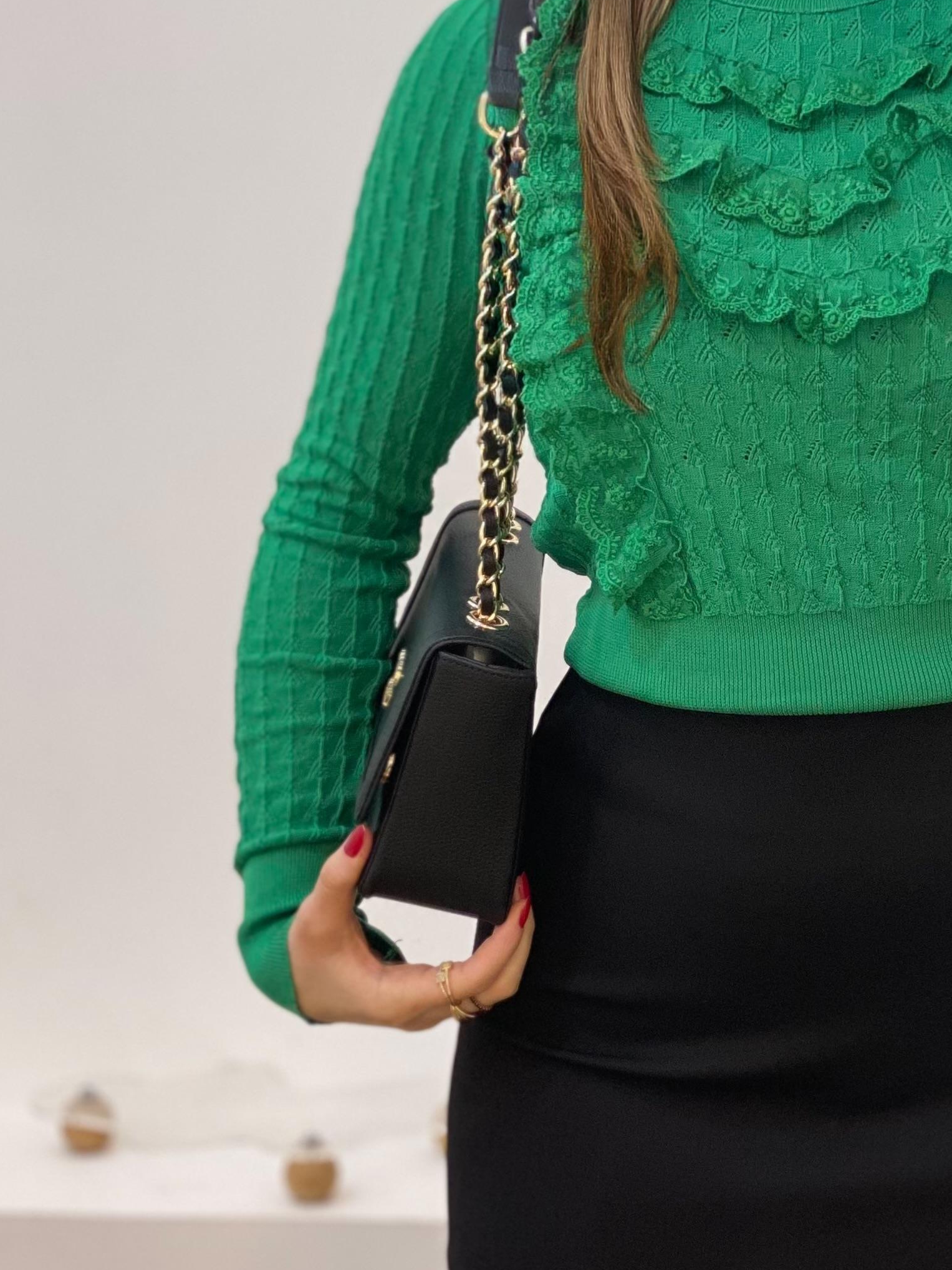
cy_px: 390
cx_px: 810
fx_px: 3777
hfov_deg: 14.3
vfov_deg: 19.0
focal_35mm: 103
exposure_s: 1/100
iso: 80
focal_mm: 6
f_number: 2
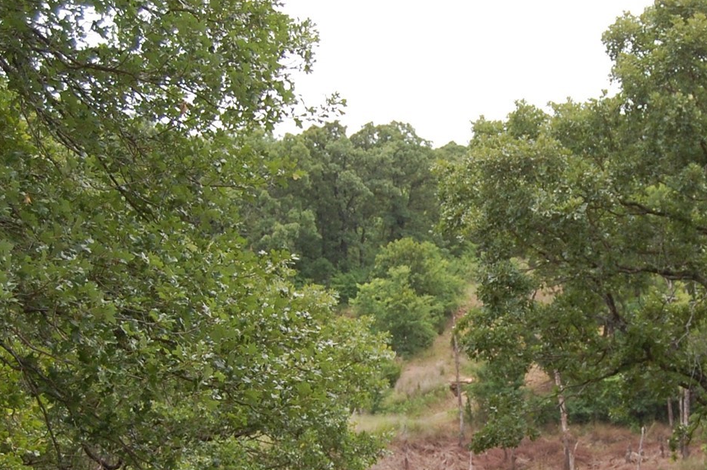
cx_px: 505
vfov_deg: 12.2
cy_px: 359
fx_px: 2198
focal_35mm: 112
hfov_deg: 18.2
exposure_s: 1/500
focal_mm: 34
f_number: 5.6
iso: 360
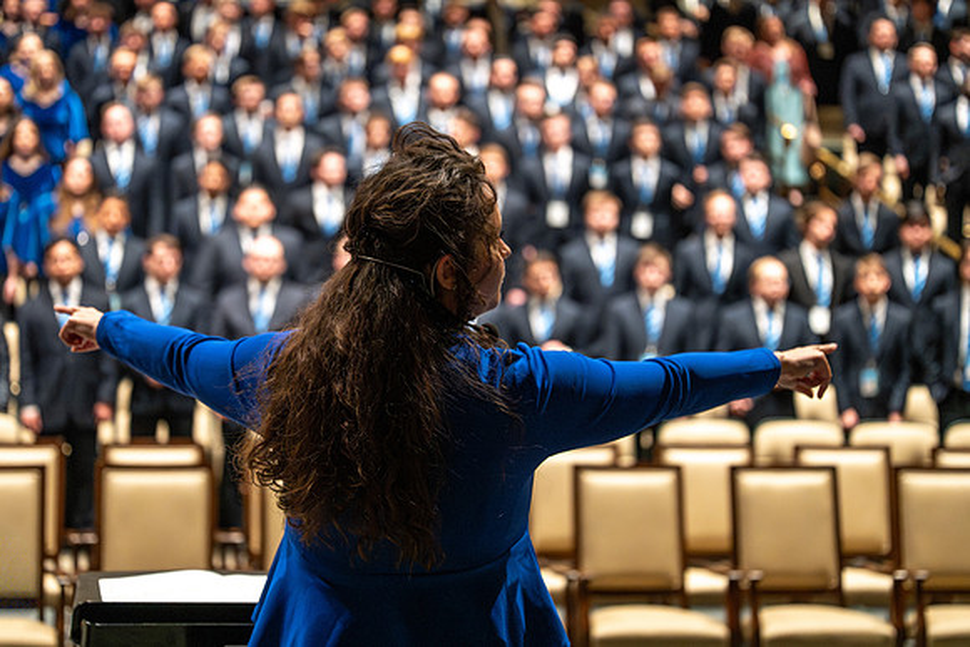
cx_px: 429
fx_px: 2103
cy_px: 301
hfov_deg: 26.0
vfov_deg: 17.5
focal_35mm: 78
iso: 4000
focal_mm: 70
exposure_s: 1/200
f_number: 2.8
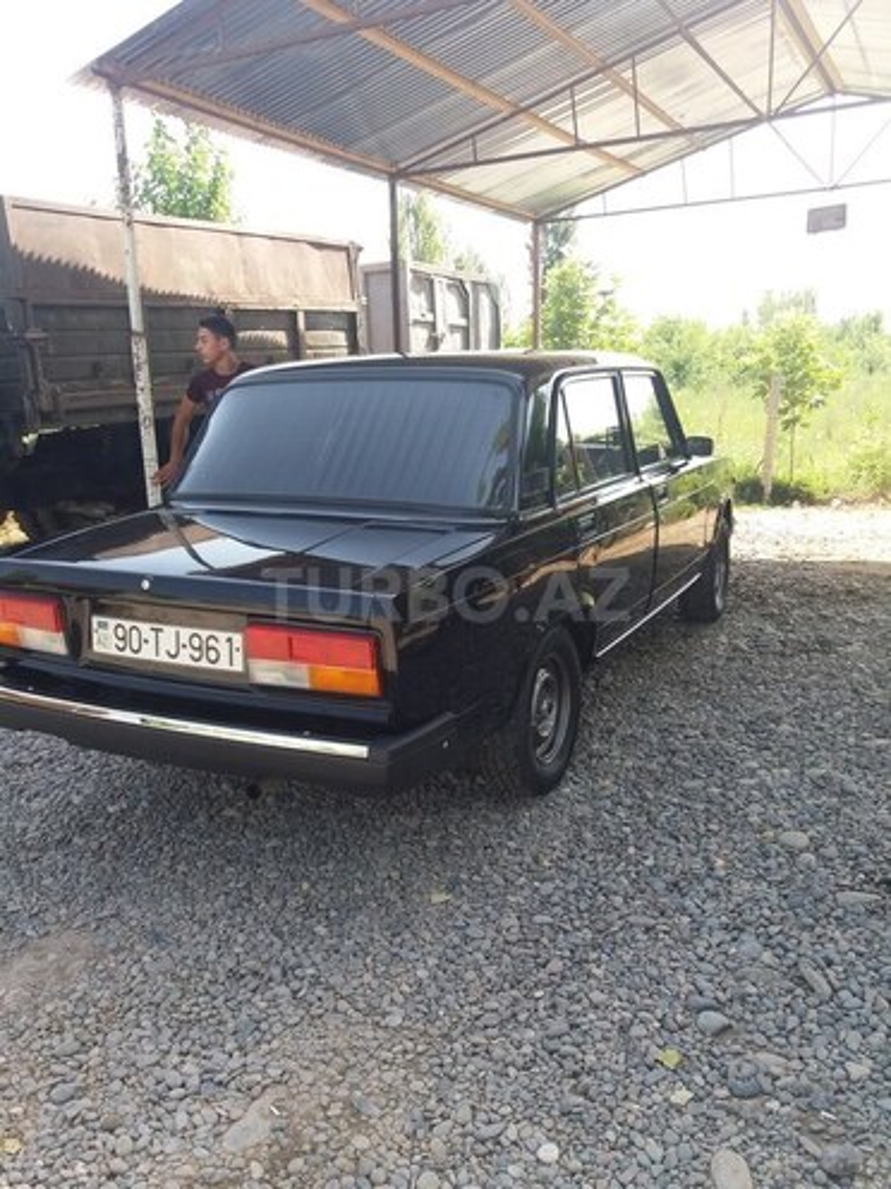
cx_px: 446
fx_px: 961
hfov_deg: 49.7
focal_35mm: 28
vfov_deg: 63.4
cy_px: 594
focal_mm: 3.7
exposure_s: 1/312
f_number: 1.9
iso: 64
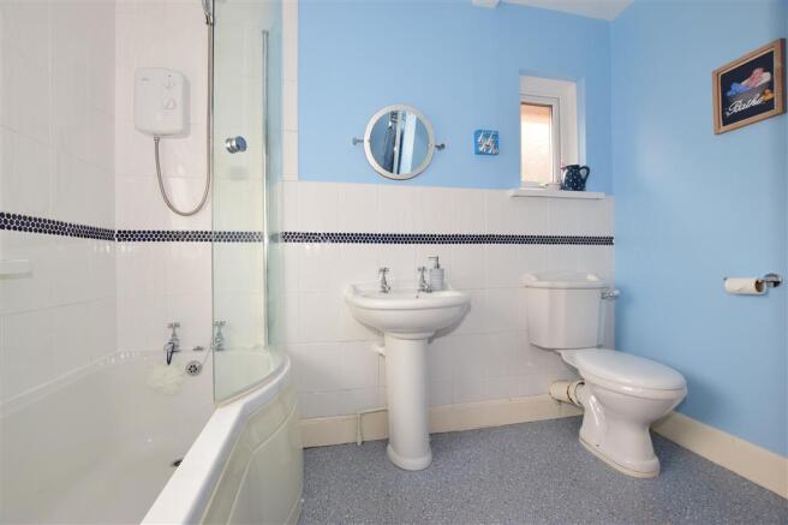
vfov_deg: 77.3
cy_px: 262
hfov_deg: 100.4
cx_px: 394
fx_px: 328
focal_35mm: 15
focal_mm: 10
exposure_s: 1/125
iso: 640
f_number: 6.3
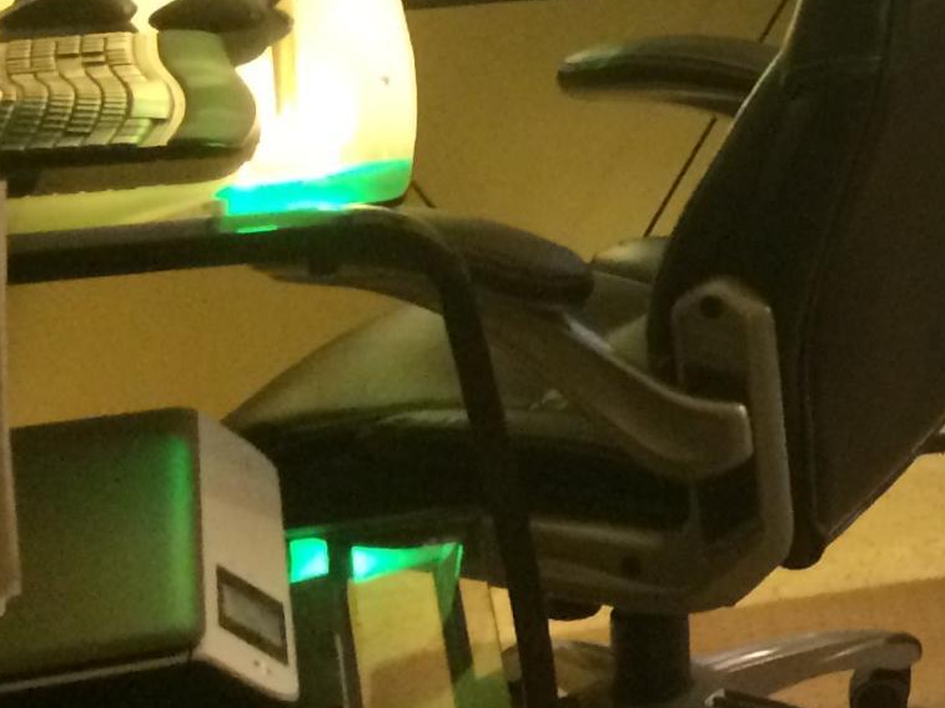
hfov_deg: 14.7
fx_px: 3138
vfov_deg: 12.6
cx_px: 1761
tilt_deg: -11.1
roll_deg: +0.2
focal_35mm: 115
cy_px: -122
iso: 320
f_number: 2.2
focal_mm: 4.15
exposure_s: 1/17
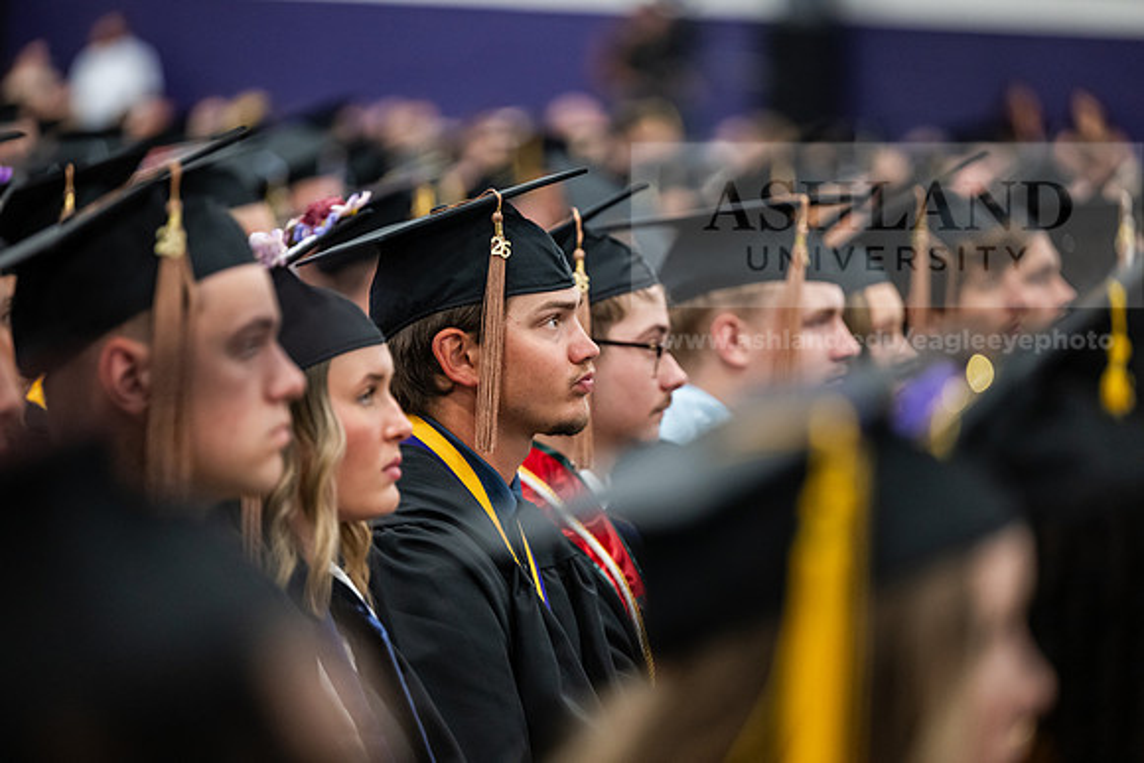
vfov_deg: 7.9
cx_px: 572
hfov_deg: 11.7
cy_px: 382
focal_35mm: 175
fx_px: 5562
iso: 2500
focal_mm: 175
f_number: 2.8
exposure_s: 1/200
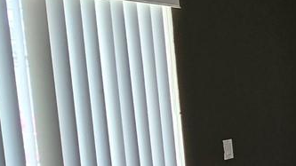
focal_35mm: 68
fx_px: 534
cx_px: 542
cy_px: 138
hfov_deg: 20.7
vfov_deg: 17.5
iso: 80
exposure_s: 1/60
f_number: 2.2
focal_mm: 2.2
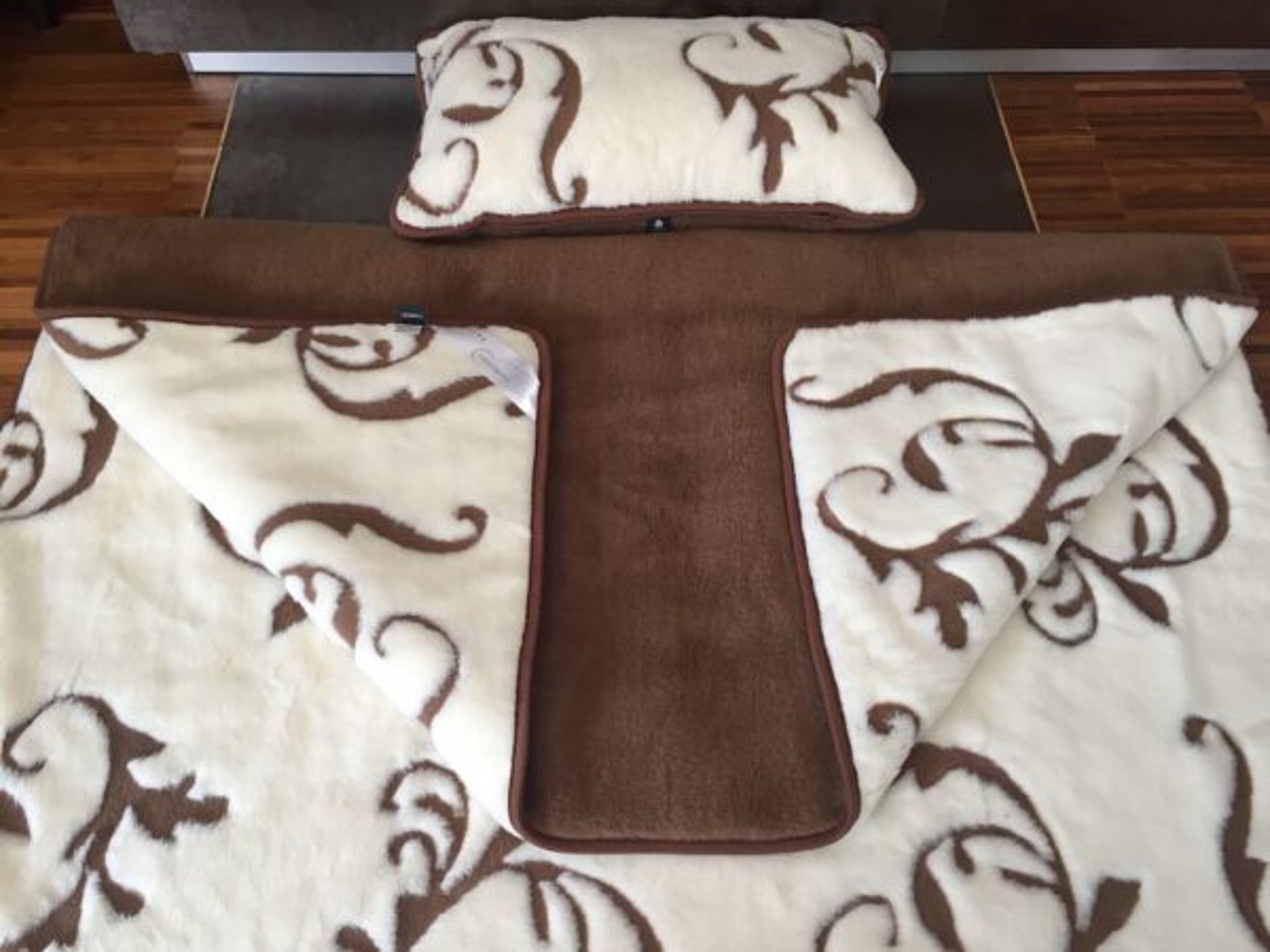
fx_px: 1064
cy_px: 476
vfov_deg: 48.2
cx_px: 635
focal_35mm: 29
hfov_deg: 61.7
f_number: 2.2
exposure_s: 1/33
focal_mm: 4.15
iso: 40
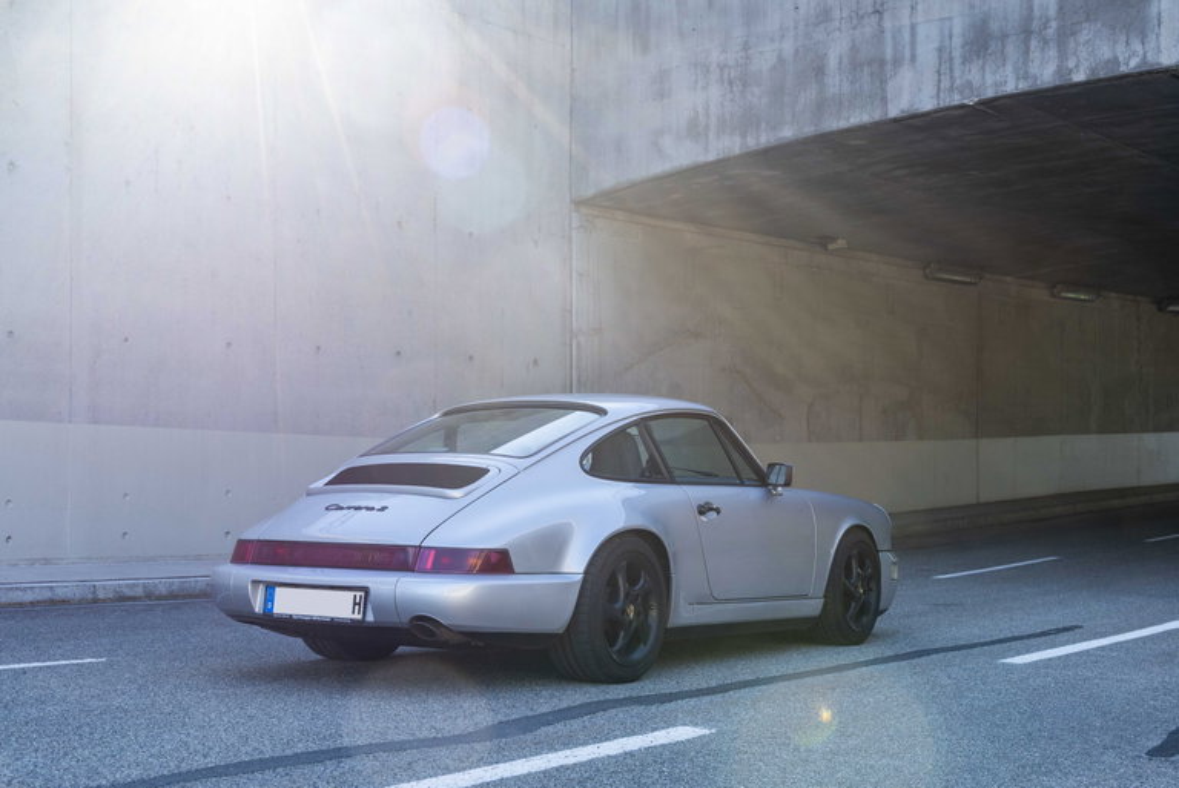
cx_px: 590
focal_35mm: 48
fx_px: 1573
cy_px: 394
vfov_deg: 28.1
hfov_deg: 41.1
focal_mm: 48
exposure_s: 1/125
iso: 400
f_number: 8
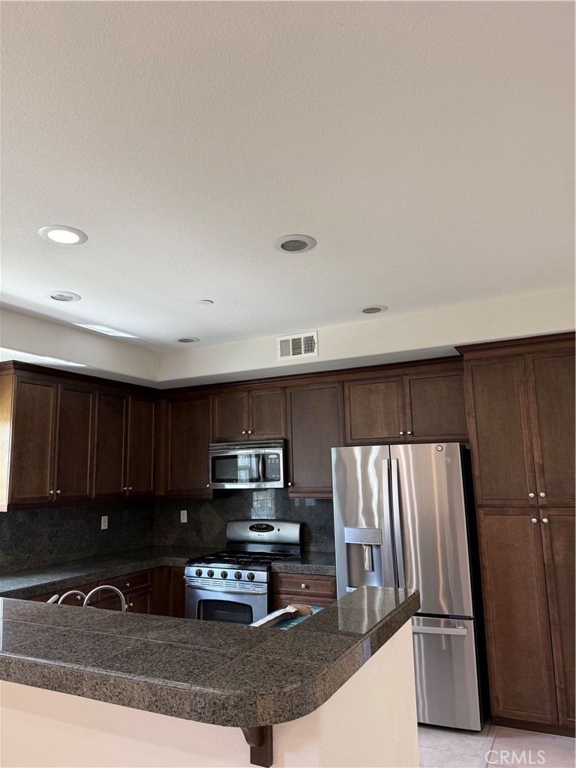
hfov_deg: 56.8
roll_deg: +2.0
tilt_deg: +11.4
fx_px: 532
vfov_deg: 71.6
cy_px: 384
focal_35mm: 24
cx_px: 288
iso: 125
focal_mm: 6.76
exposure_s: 1/60
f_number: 1.78
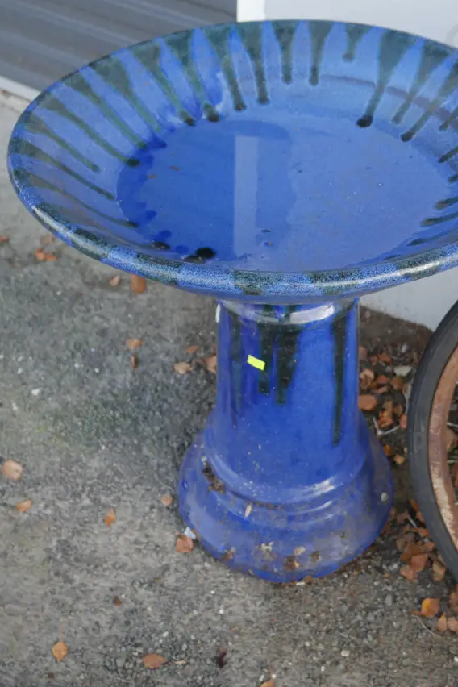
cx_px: 284
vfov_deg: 48.2
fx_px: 763
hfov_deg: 33.3
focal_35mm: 40
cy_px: 281
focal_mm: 16
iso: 200
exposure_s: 1/125
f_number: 4
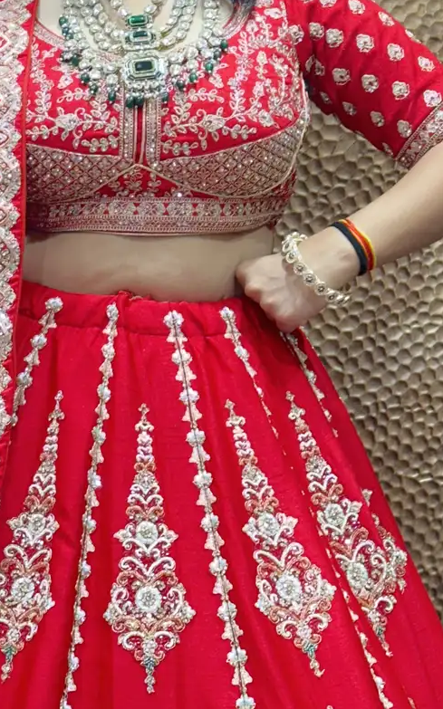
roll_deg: -0.4
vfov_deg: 19.8
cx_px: 140
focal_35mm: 104
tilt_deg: +1.7
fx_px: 2010
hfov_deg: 12.6
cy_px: 144
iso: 160
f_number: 1.78
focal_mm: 6.86
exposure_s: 1/100
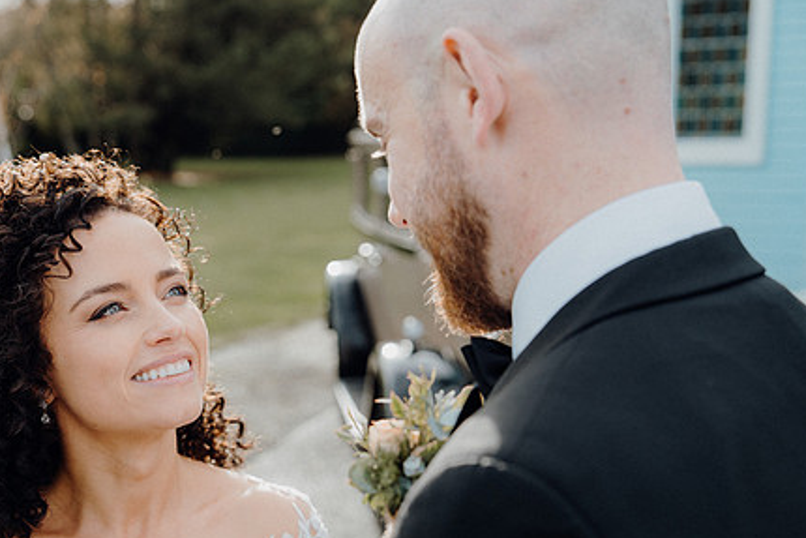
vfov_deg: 23.3
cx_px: 281
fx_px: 1299
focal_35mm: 58
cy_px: 357
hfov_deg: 34.2
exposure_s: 1/500
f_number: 3.5
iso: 160
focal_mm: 43
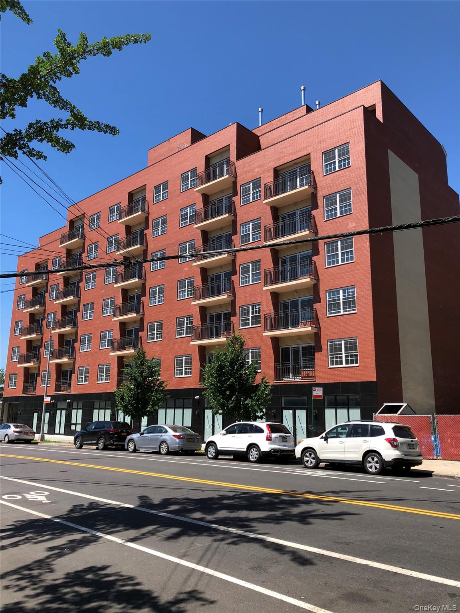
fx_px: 496
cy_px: 306
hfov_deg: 49.7
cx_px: 230
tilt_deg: +13.1
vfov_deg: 63.4
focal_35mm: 28
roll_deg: +0.1
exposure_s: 1/1350
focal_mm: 4
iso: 20
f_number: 1.8
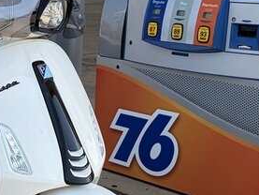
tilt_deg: -15.4
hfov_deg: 19.4
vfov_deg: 15.4
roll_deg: +0.2
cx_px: -41
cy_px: 136
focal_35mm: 96
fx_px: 719
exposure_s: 1/1364
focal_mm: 5.96
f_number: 1.6
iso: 50
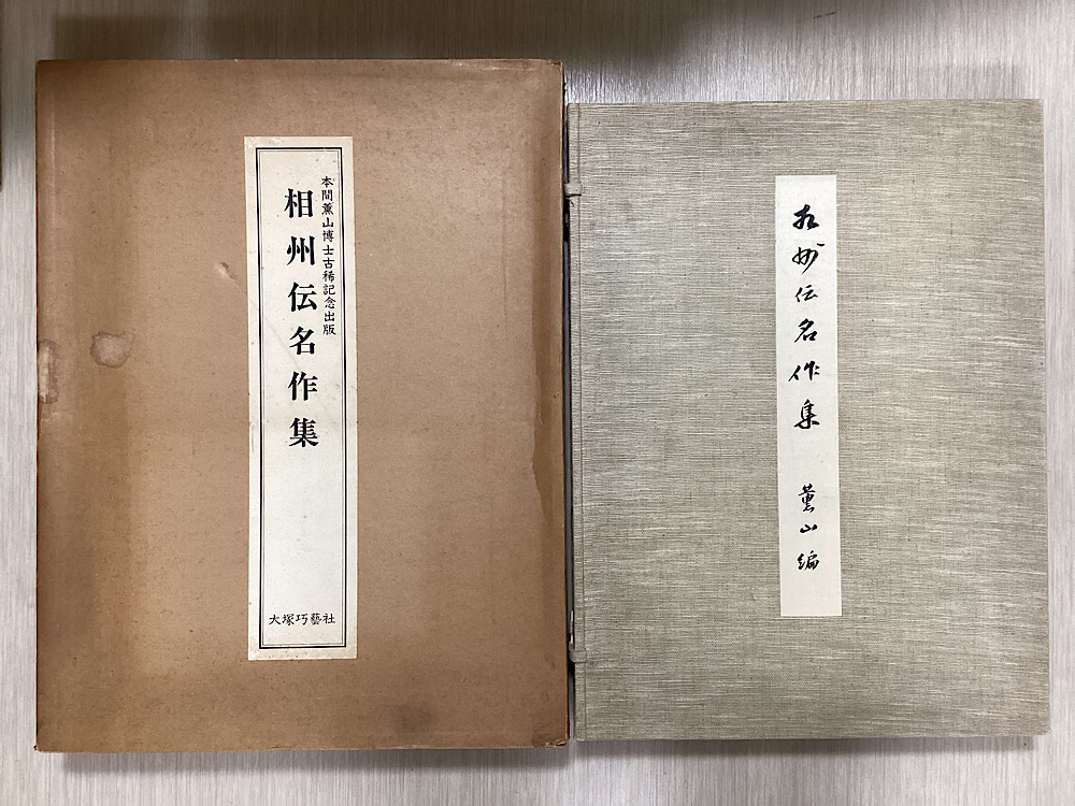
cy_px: 403
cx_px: 538
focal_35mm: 31
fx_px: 963
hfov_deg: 58.4
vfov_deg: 45.4
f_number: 2.4
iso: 160
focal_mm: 3.3
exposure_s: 1/50
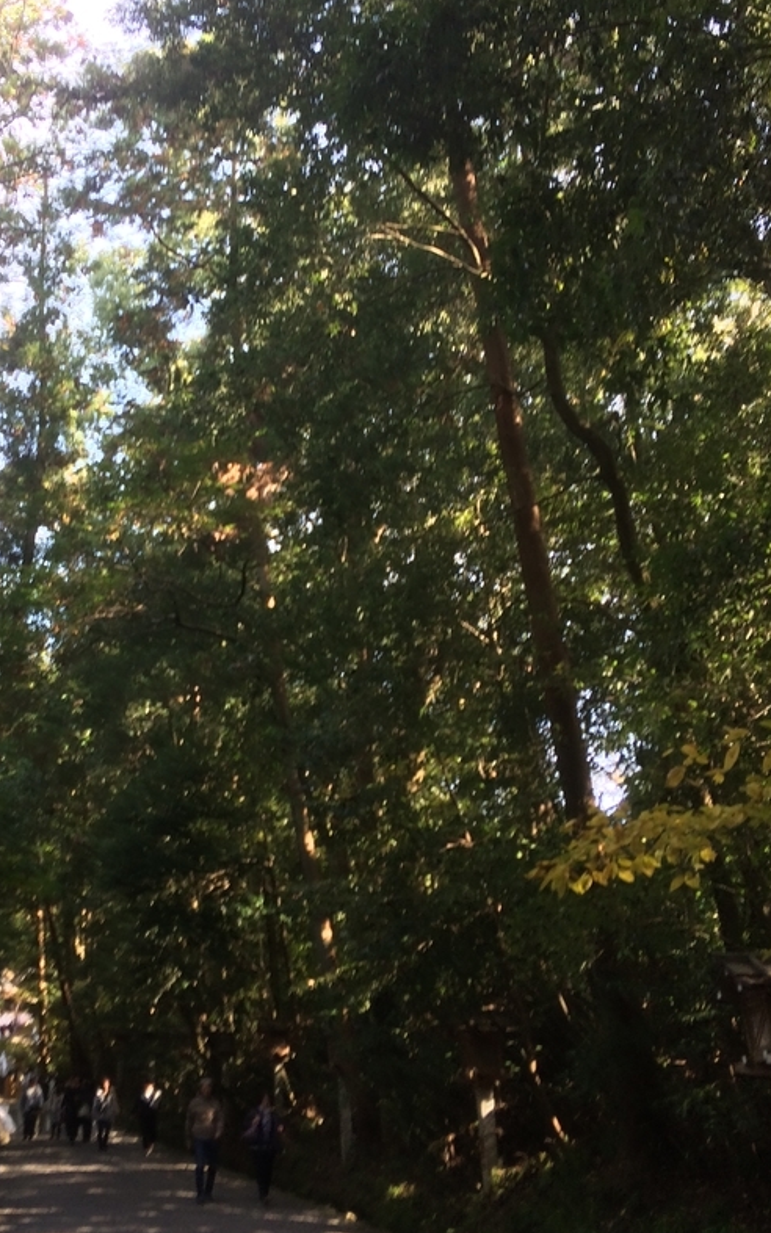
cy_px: 536
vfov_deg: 49.1
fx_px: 1345
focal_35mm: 40
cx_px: 235
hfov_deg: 31.6
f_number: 2.2
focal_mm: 4.15
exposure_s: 1/120
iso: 64
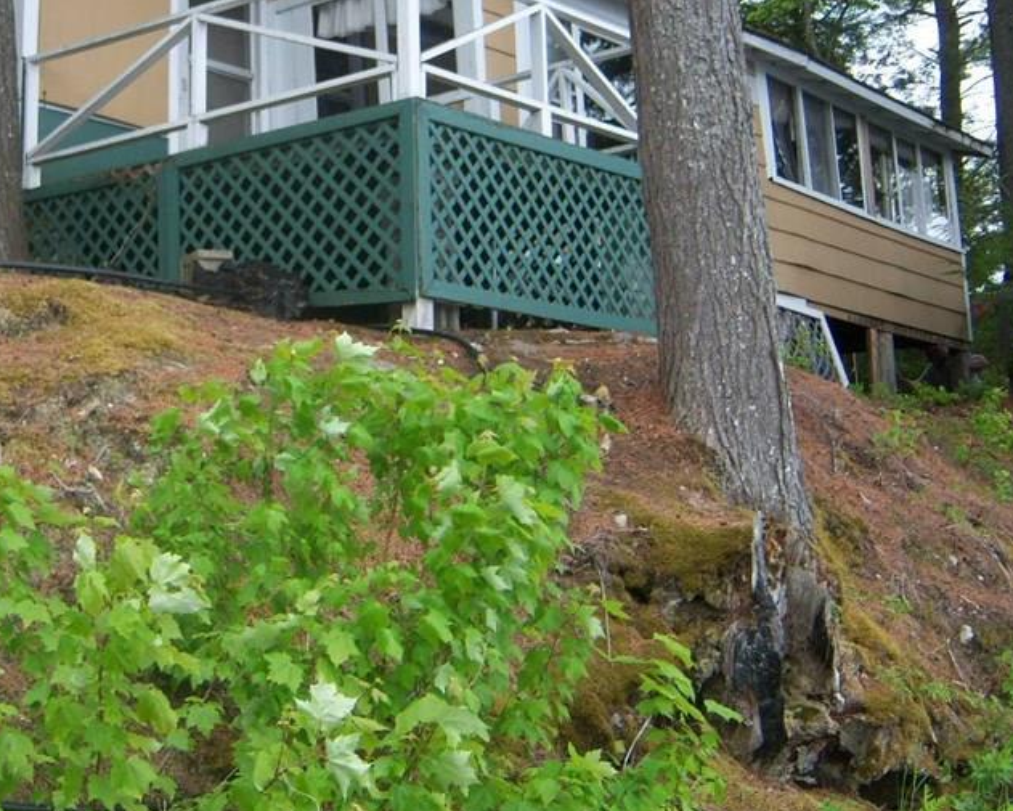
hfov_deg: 32.3
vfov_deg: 26.3
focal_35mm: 57
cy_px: 202
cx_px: 239
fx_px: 1709
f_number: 2.8
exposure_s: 1/250
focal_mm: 7.5
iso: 80
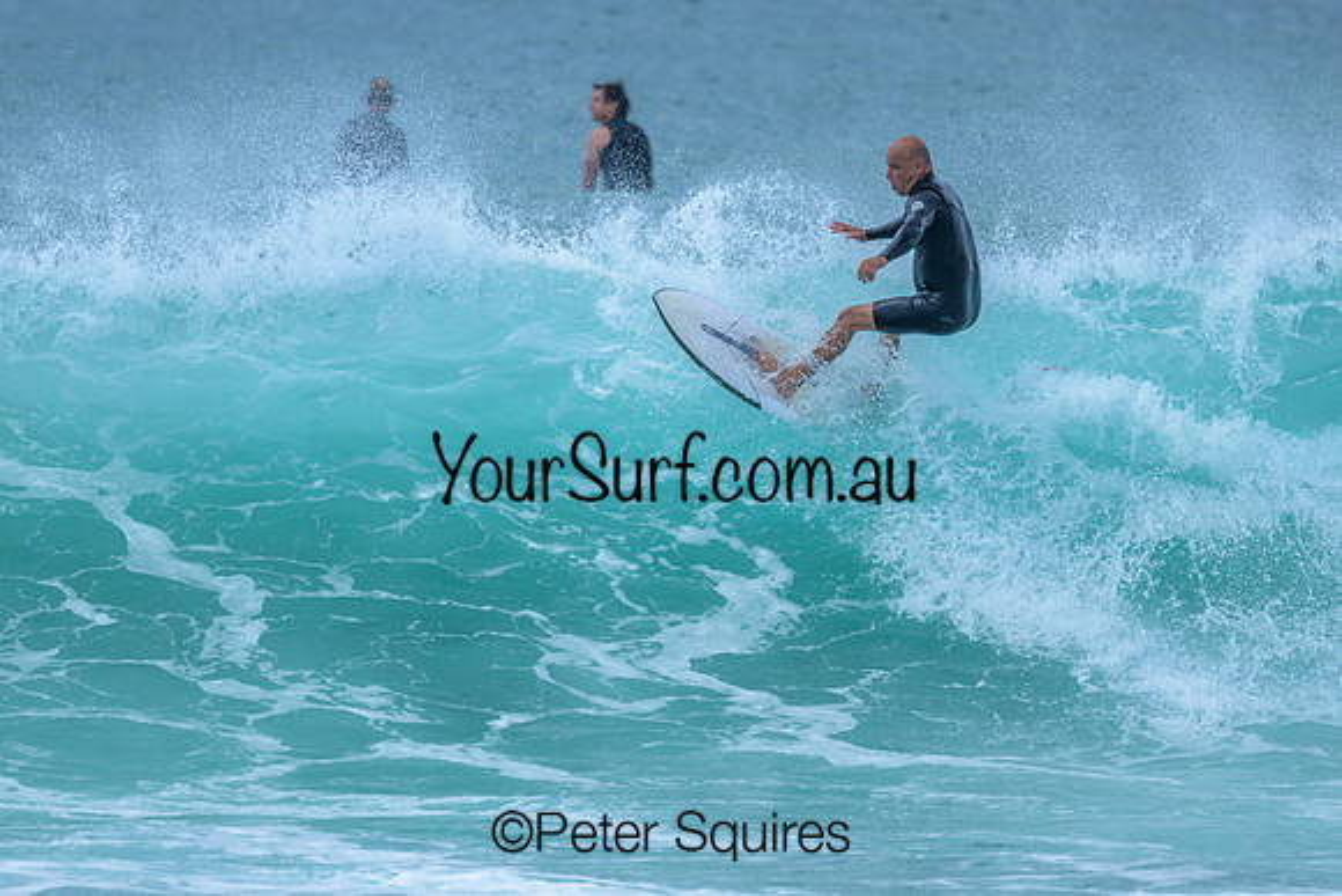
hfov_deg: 1.9
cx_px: 714
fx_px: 40977
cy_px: 395
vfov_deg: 1.3
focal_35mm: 1099
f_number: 6.3
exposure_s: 1/2000
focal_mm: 800
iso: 280
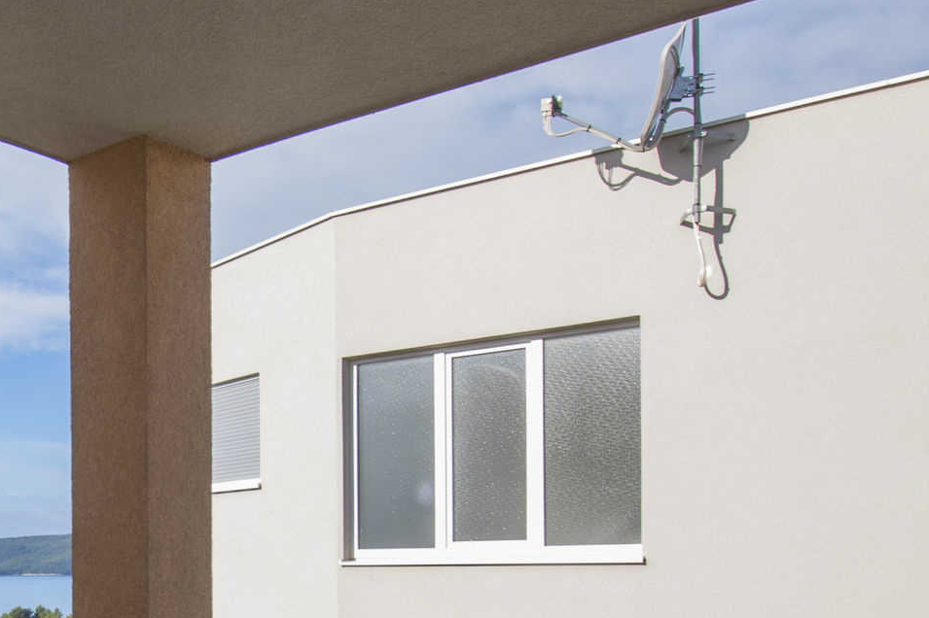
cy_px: 555
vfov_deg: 29.3
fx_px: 1135
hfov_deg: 40.4
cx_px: 57
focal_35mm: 44
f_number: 6.3
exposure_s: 1/200
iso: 100
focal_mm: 10
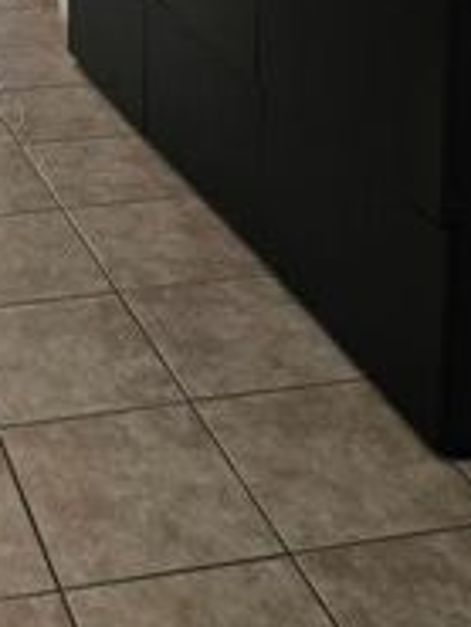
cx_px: -103
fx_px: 1196
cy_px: -224
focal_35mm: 66
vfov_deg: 24.8
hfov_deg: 20.7
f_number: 1.7
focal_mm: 6.3
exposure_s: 1/51
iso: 160
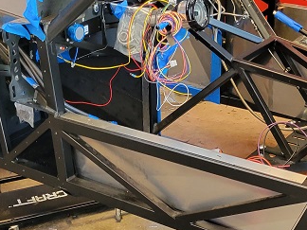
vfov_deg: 18.1
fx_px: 718
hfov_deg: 24.1
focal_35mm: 81
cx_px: 193
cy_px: 159
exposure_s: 1/60
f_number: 1.8
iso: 200
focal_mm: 5.4
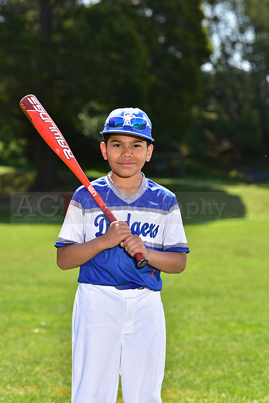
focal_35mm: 120
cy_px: 202
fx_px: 1344
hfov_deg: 11.4
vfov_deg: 17.1
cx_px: 134
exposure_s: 1/250
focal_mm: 120
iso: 80
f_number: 5
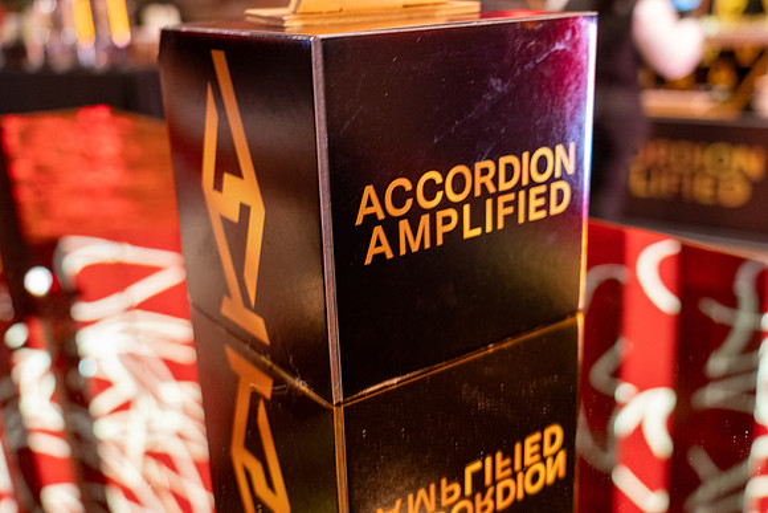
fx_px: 811
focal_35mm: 38
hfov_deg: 50.7
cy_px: 256
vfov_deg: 35.1
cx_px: 384
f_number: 4
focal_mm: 38
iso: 3200
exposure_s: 1/8
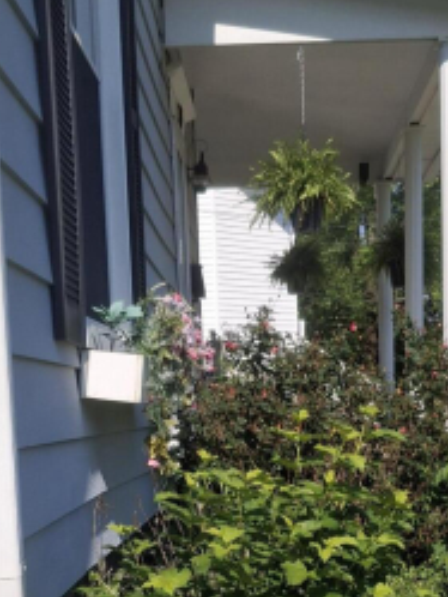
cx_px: 254
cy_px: 526
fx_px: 1155
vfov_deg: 28.0
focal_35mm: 67
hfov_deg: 21.9
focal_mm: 4.69
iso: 32
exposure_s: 1/2833
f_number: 1.8
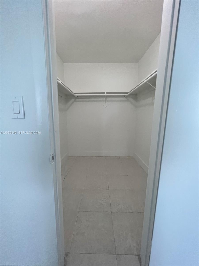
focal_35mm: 13
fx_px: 100
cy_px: 133
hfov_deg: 89.9
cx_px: 100
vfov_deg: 106.2
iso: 200
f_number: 1.8
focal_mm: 1.57
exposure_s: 1/120
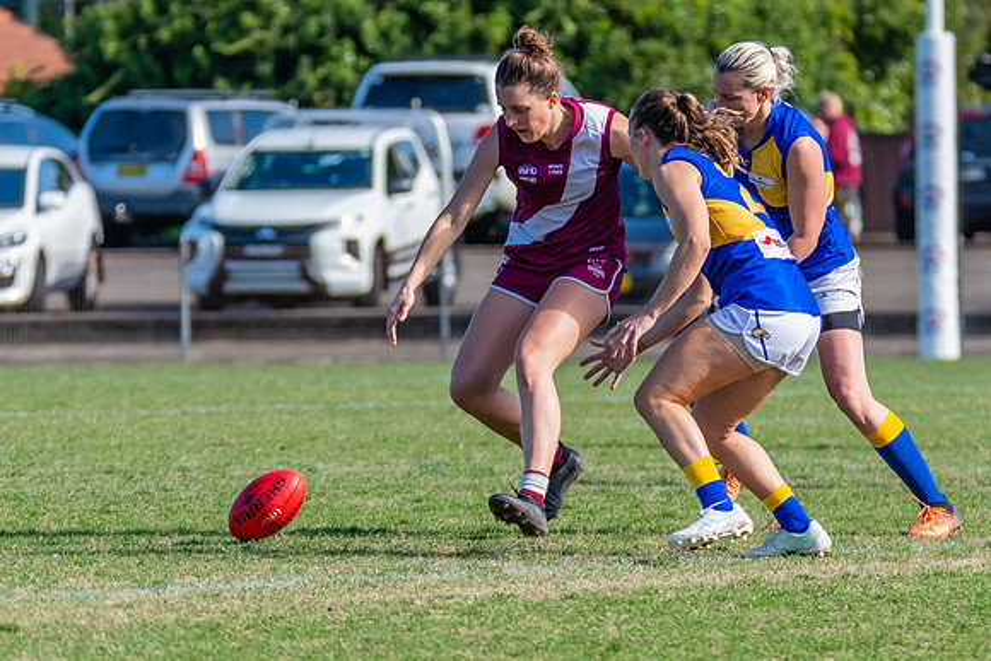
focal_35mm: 582
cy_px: 223
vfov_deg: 2.4
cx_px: 682
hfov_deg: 3.5
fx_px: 16013
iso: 800
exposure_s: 1/1600
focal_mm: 260
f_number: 5.6
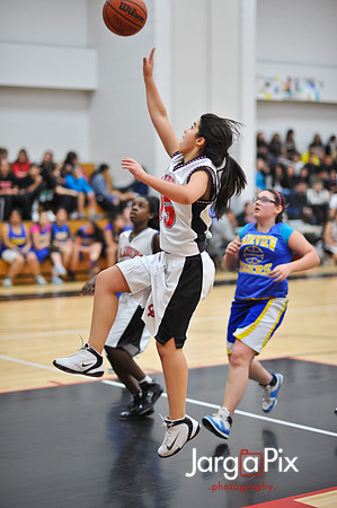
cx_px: 168
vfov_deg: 23.9
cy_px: 254
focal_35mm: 85
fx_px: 1196
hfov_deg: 16.0
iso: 1600
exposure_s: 1/500
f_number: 2
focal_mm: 85
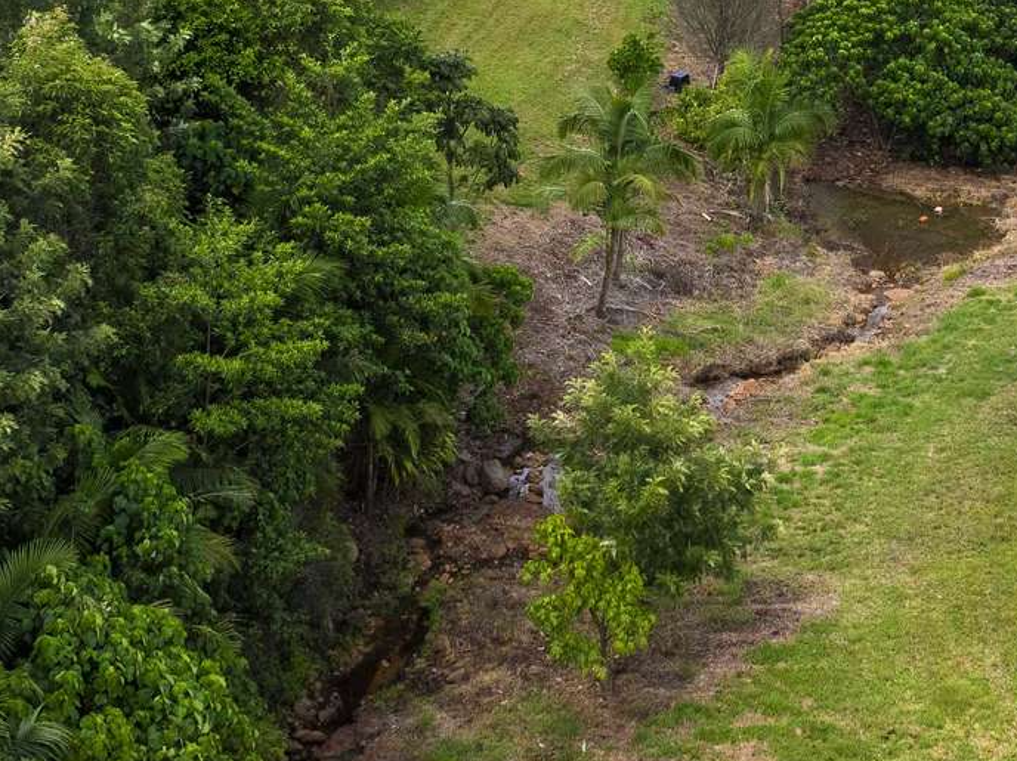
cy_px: 134
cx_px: 730
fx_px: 1967
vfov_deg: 21.6
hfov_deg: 28.7
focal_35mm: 67
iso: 200
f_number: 5.6
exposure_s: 1/1000
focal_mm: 12.29
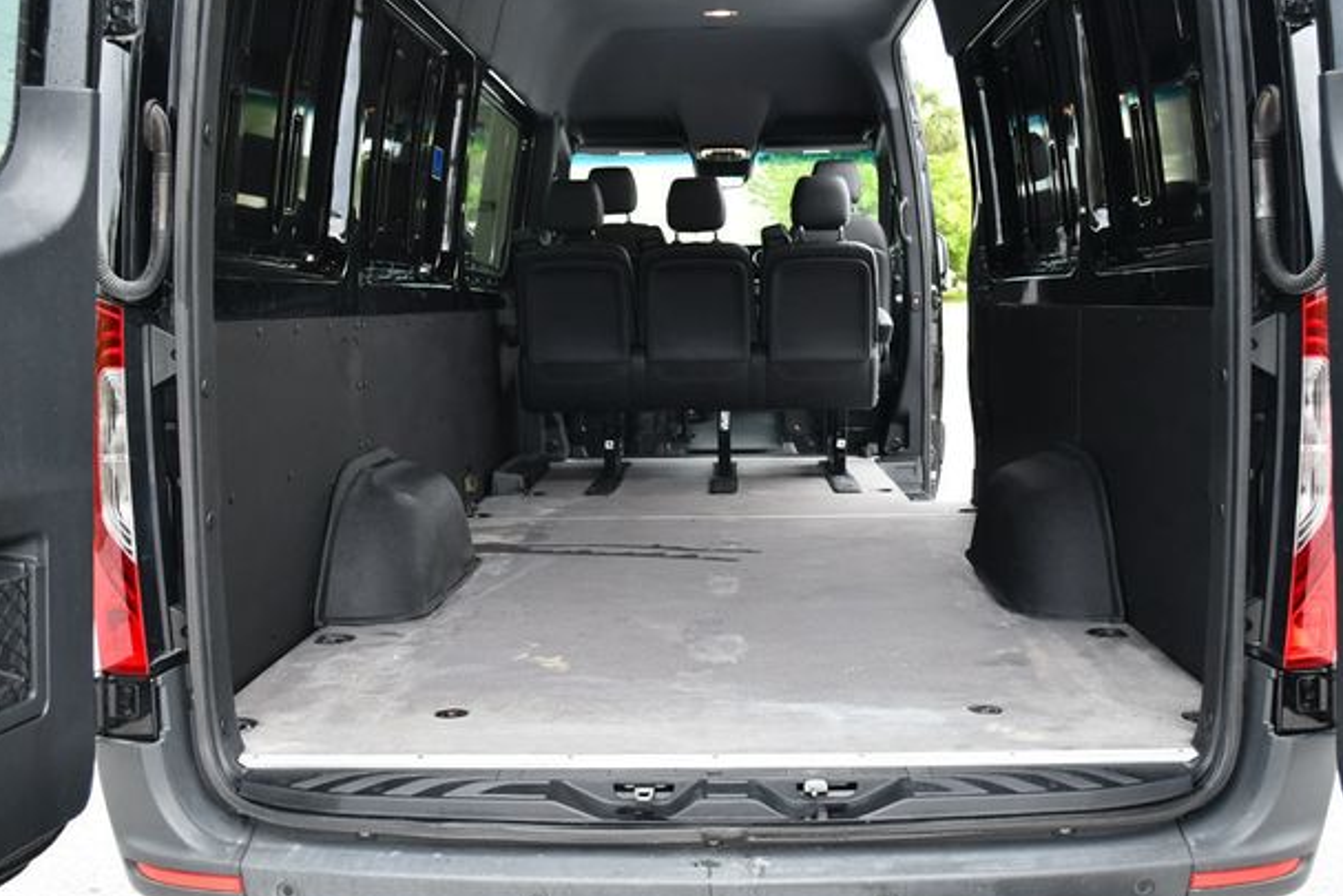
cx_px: 695
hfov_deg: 50.7
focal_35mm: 38
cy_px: 447
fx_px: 1418
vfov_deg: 35.1
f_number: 3.5
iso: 640
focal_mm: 18
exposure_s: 1/250
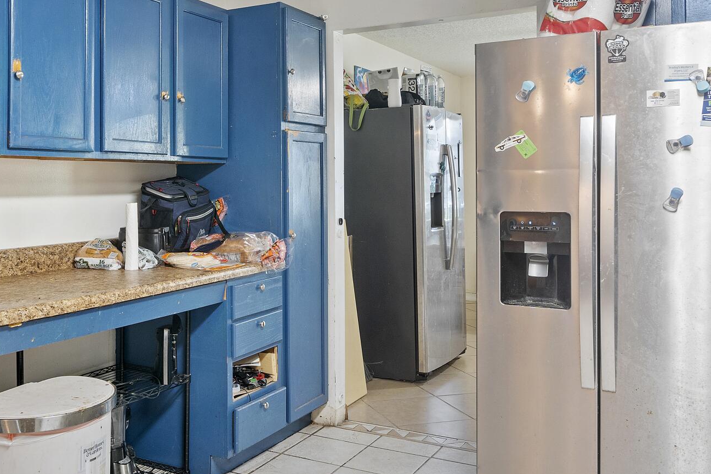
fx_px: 731
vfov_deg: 35.8
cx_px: 254
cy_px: 179
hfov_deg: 51.2
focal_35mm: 37
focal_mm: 16
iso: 800
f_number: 8
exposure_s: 1
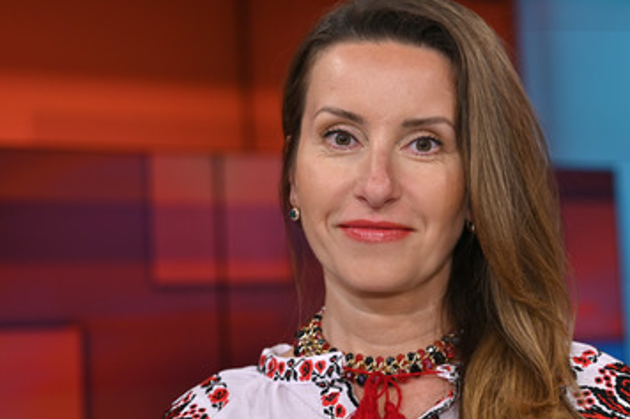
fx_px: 1242
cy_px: 232
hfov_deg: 28.4
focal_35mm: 71
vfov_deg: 19.2
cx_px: 387
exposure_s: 1/200
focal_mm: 56
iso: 500
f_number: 2.8
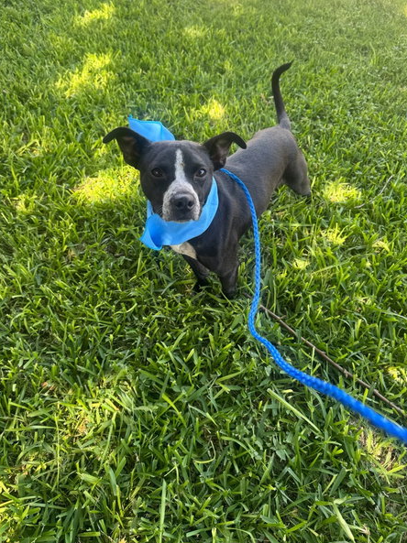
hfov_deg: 51.3
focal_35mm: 27
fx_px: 424
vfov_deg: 65.1
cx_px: 193
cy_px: 239
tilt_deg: -54.7
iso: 64
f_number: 1.78
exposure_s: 1/182
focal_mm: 6.76
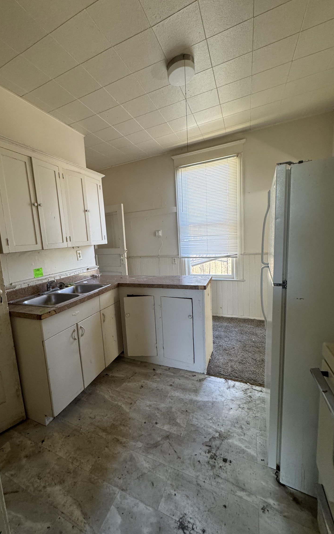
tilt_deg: -8.6
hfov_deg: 74.1
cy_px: 269
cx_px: 137
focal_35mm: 15
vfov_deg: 101.5
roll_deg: +4.5
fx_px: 218
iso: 320
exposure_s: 1/71
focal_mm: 2.22
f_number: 2.2
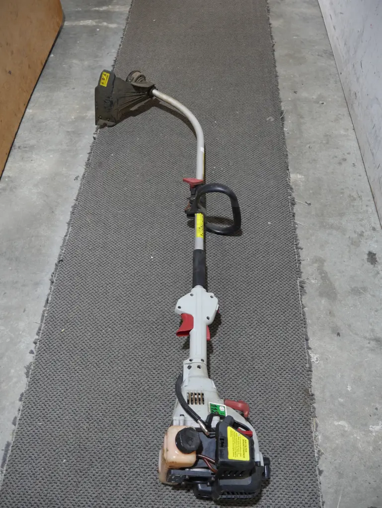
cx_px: 191
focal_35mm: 30
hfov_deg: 46.8
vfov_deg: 59.9
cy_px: 254
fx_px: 441
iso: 250
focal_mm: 15
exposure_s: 1/60
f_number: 3.6
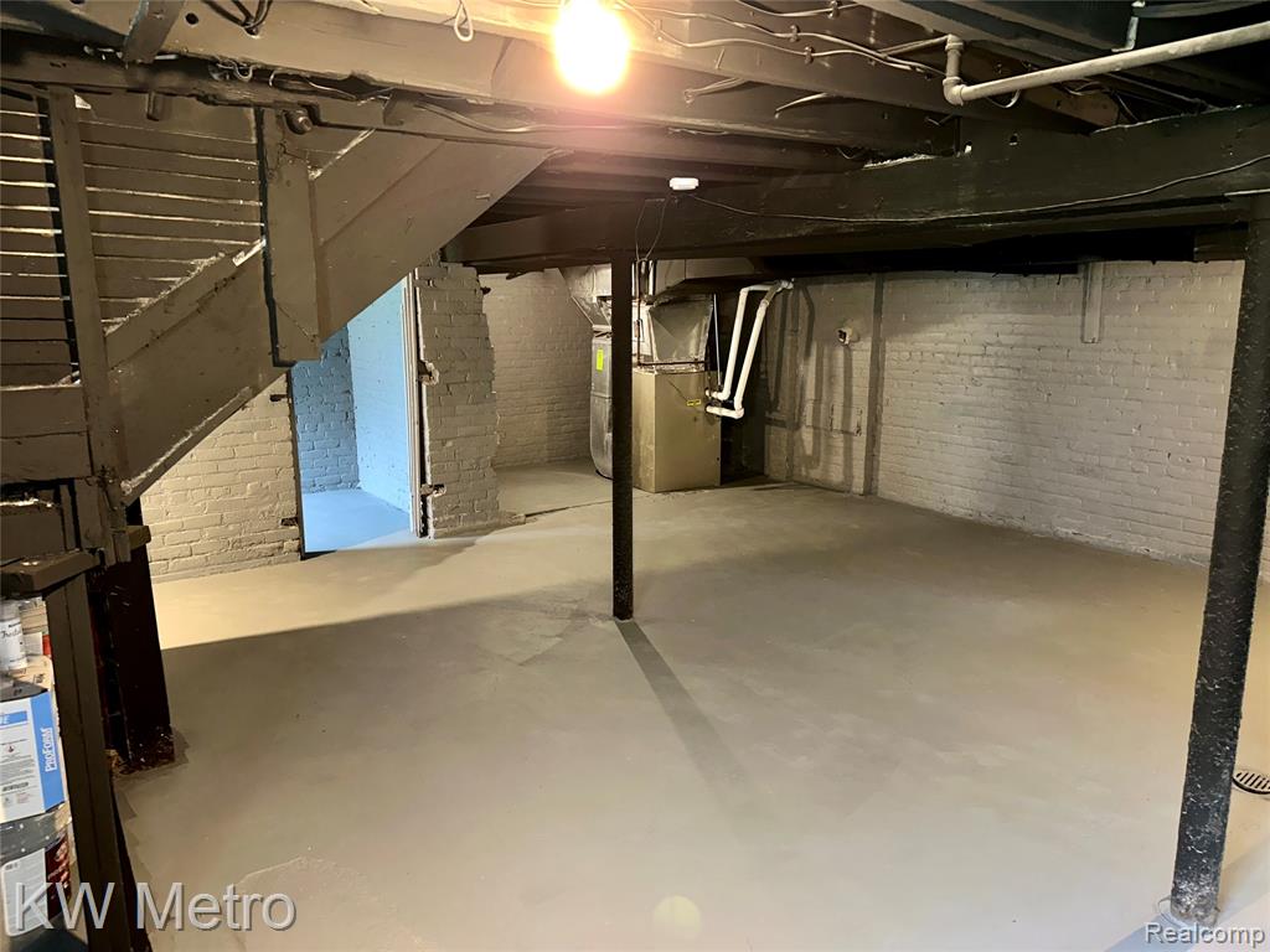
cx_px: 635
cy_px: 476
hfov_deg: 71.6
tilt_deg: -10.8
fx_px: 881
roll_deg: -0.3
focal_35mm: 24
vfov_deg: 56.8
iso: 200
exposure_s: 1/7
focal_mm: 6.86
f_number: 1.78
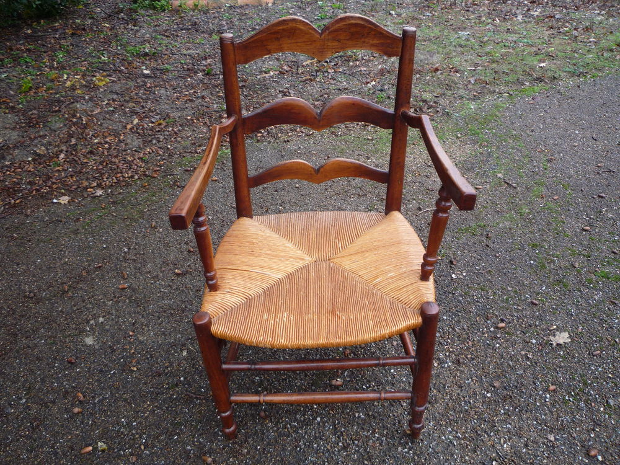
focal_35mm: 30
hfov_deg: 60.0
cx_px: 310
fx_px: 537
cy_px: 232
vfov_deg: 46.8
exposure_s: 1/30
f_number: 3.3
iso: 125
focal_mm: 5.2
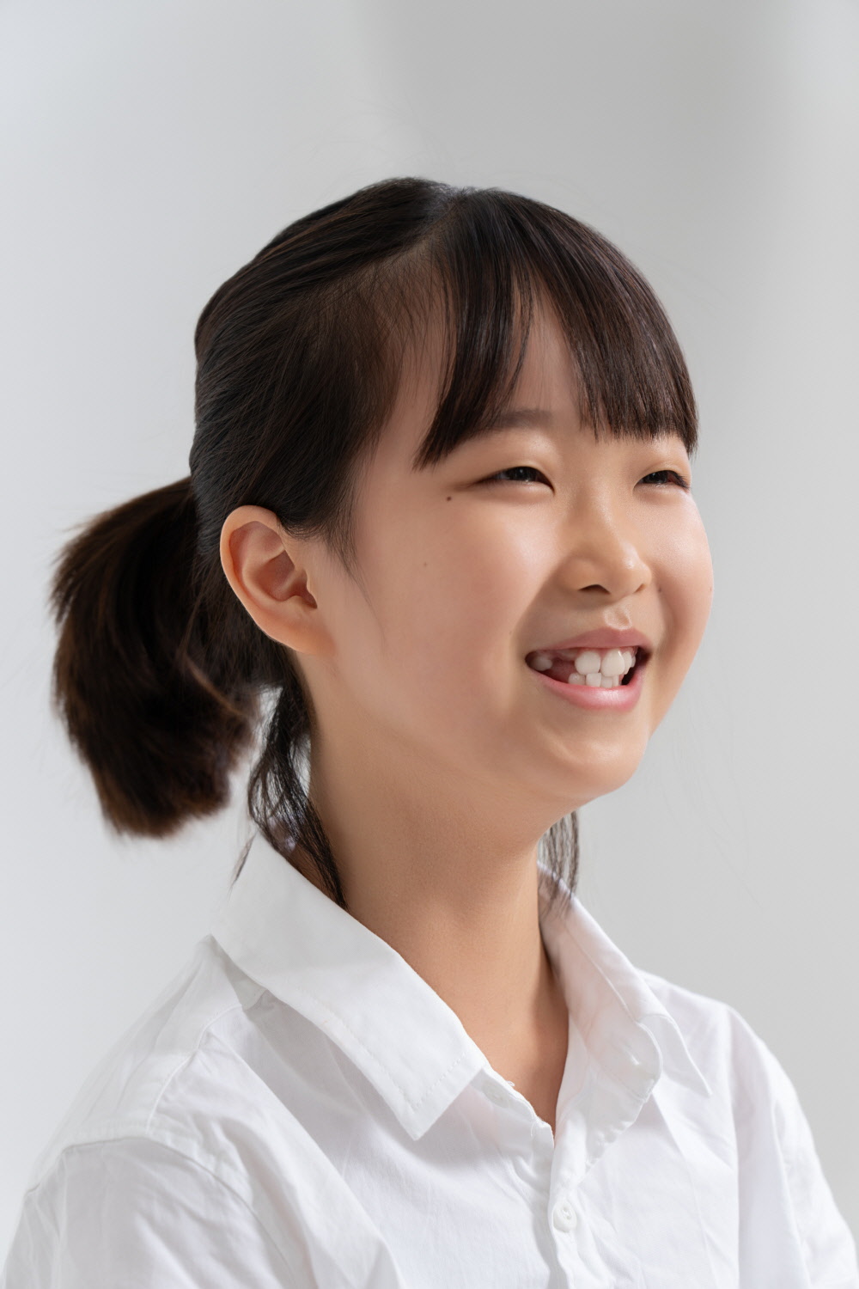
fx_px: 3722
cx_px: 430
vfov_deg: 19.6
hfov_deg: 13.2
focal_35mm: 104
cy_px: 644
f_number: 5.6
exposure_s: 1/125
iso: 100
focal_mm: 104
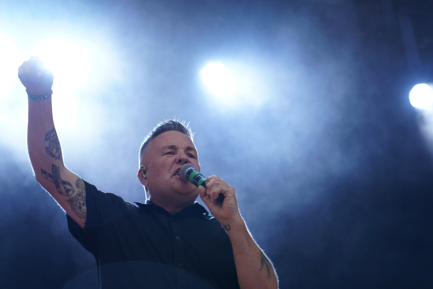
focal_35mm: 105
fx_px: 1263
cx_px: 216
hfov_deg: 19.5
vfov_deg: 13.0
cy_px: 144
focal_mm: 105
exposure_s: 1/125
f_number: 4
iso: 800
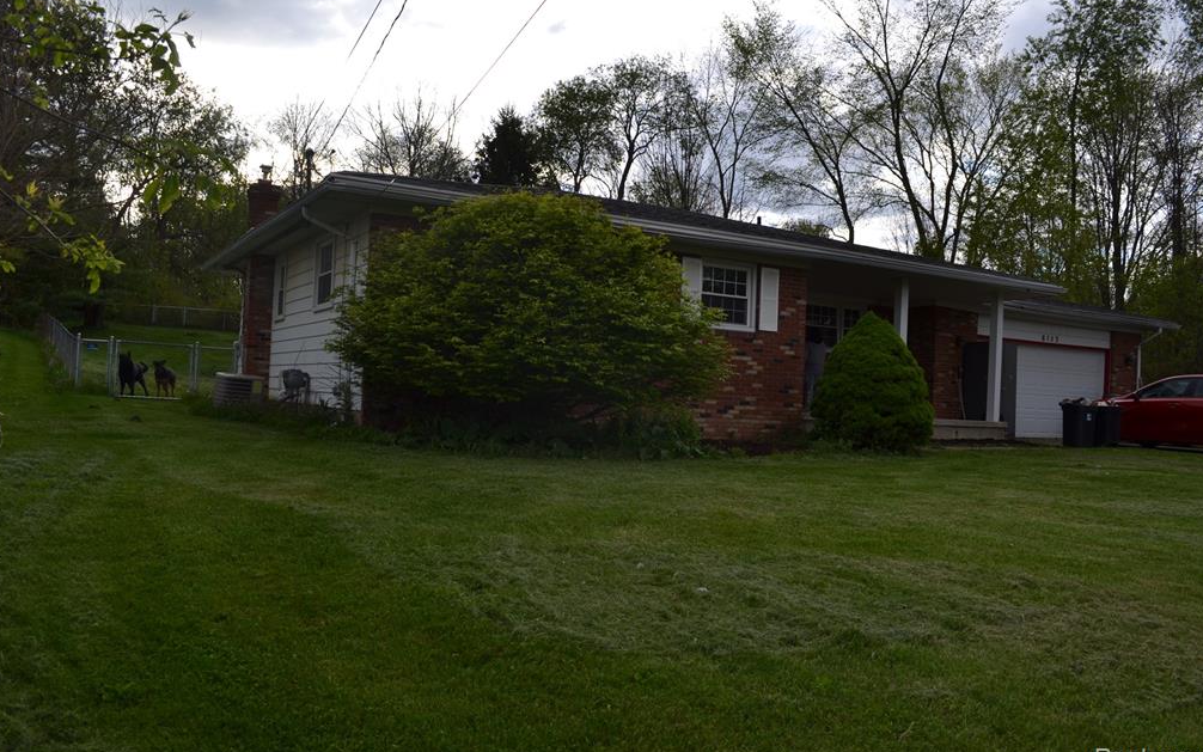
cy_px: 369
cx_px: 604
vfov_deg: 44.5
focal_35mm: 28
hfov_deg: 66.5
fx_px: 918
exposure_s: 1/200
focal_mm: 18
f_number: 7.1
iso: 100
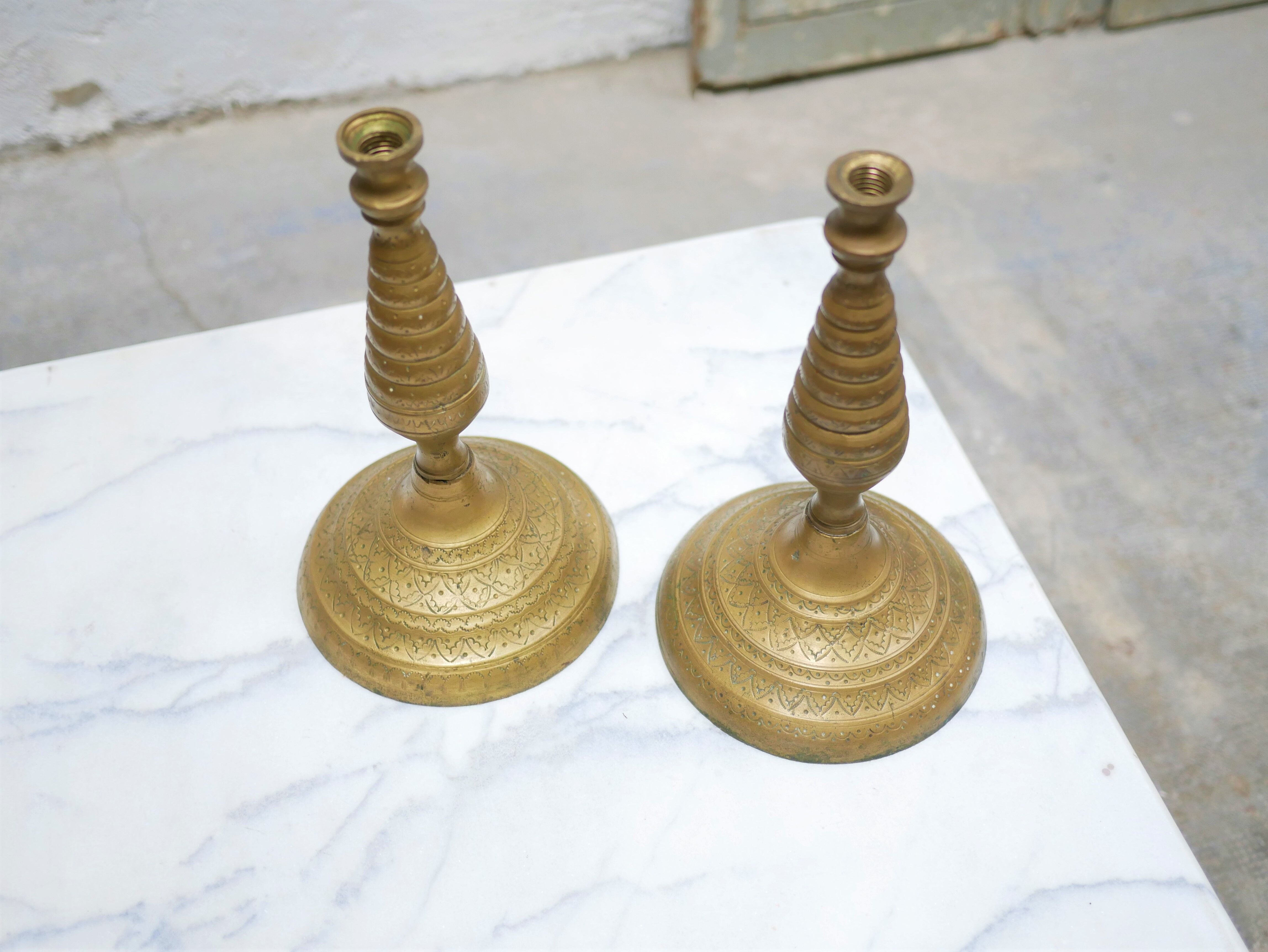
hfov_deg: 46.8
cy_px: 476
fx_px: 1466
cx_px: 634
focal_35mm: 40
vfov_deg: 36.0
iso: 640
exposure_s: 1/60
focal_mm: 20
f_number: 1.7
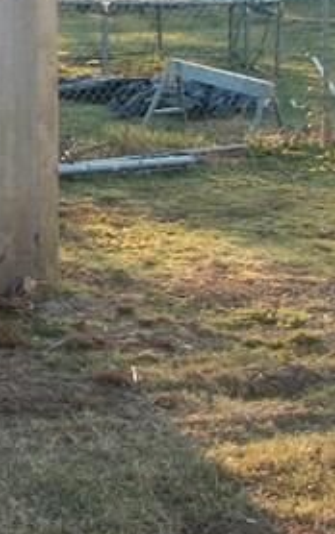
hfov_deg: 9.7
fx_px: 1824
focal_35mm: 125
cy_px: 63
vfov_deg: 16.5
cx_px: -370
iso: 80
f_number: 2.9
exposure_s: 1/200
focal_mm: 5.7
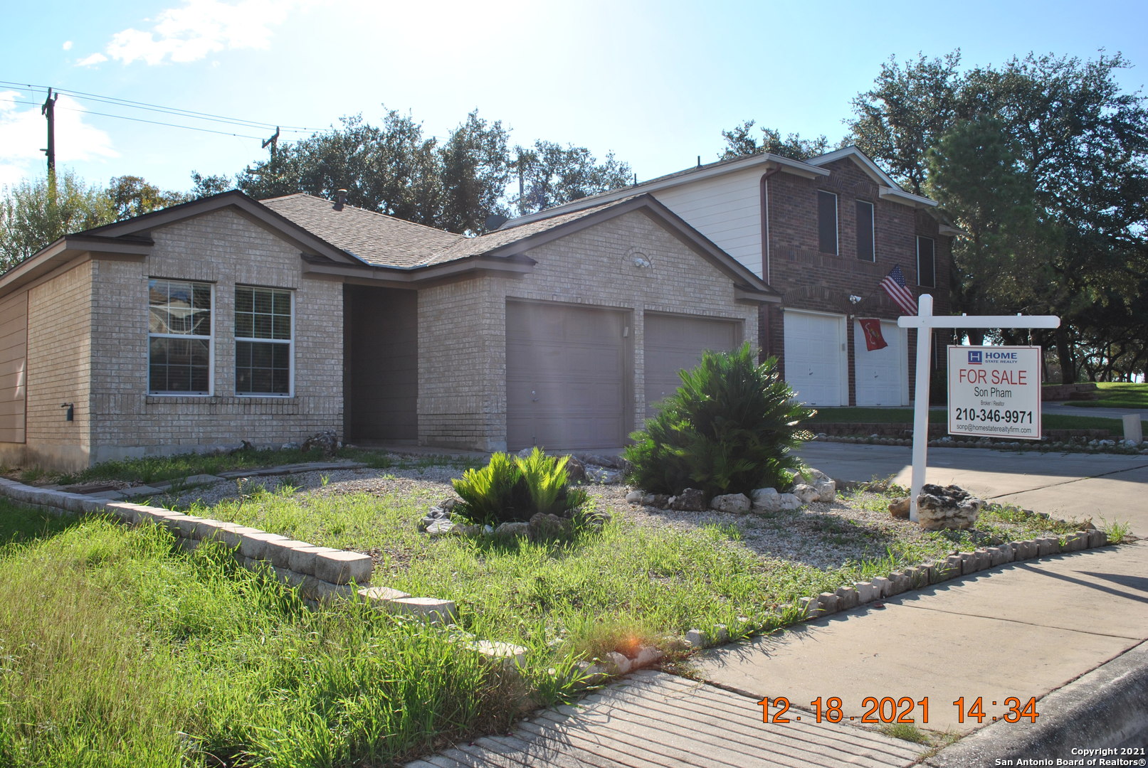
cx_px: 574
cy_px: 384
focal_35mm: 30
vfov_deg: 43.7
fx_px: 958
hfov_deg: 61.9
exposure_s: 1/200
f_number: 10
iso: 100
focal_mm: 20
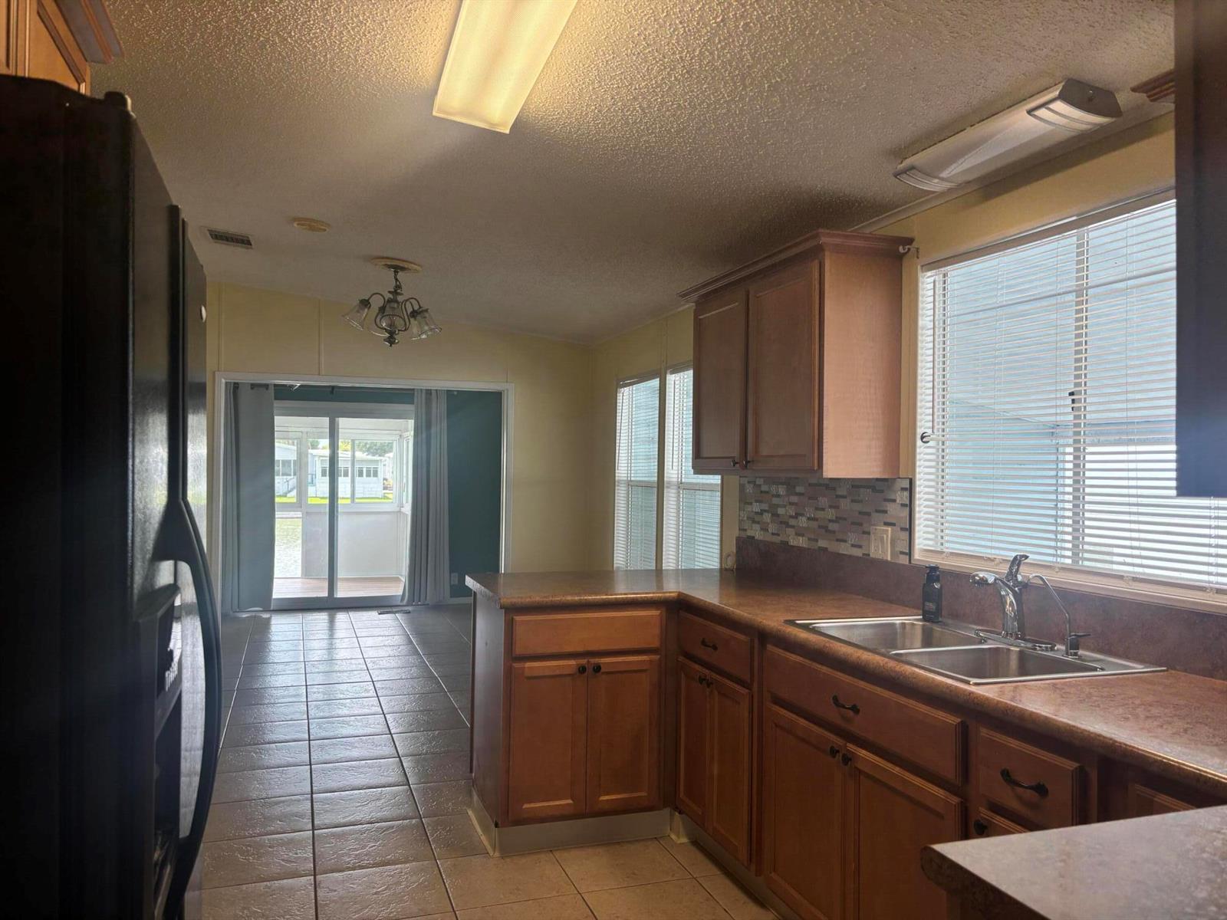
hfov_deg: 67.3
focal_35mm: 26
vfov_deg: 53.1
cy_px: 460
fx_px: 922
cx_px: 614
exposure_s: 1/120
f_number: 1.6
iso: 50
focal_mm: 5.96
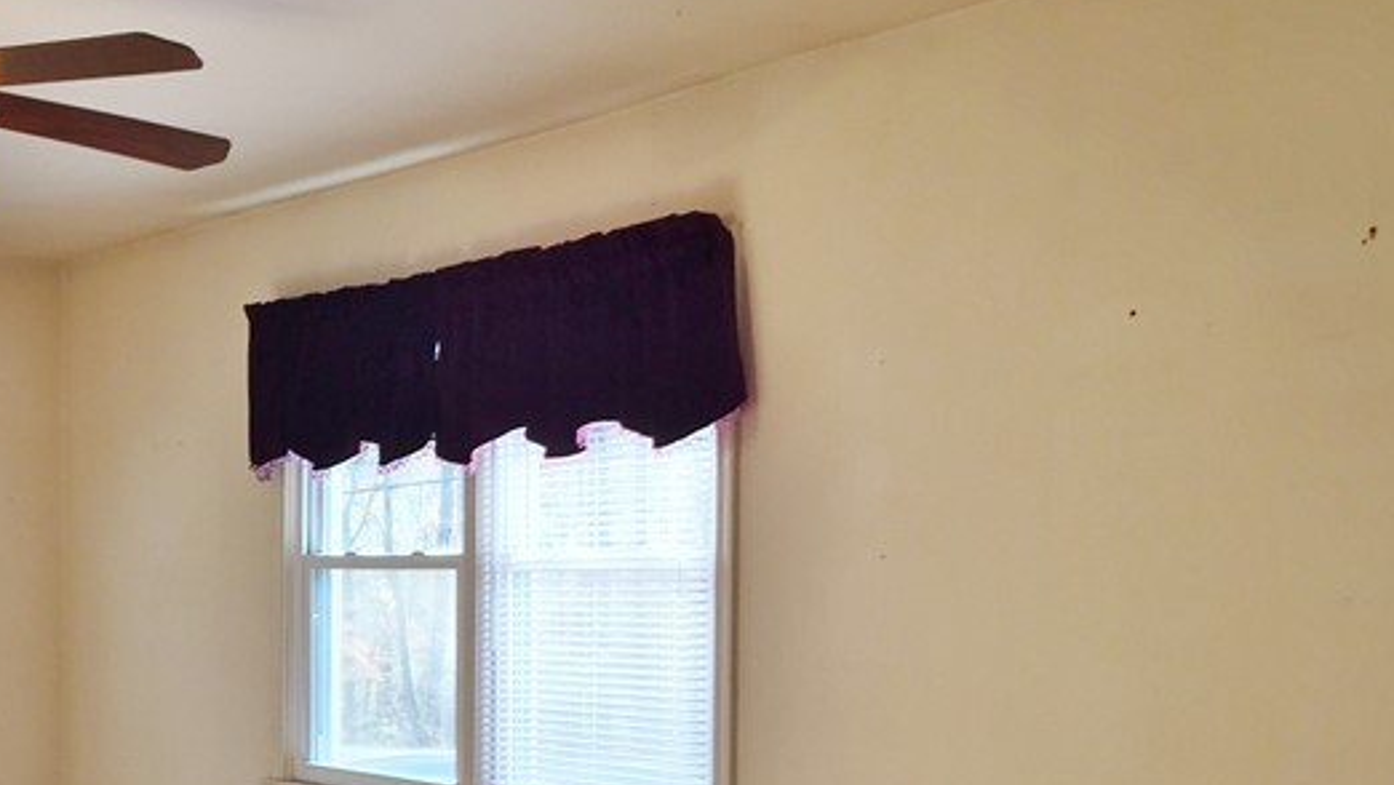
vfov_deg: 19.2
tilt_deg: -0.9
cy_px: 646
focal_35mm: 62
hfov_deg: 32.2
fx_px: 2292
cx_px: 139
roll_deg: -0.7
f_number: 2.2
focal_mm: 4.15
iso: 32
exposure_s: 1/40
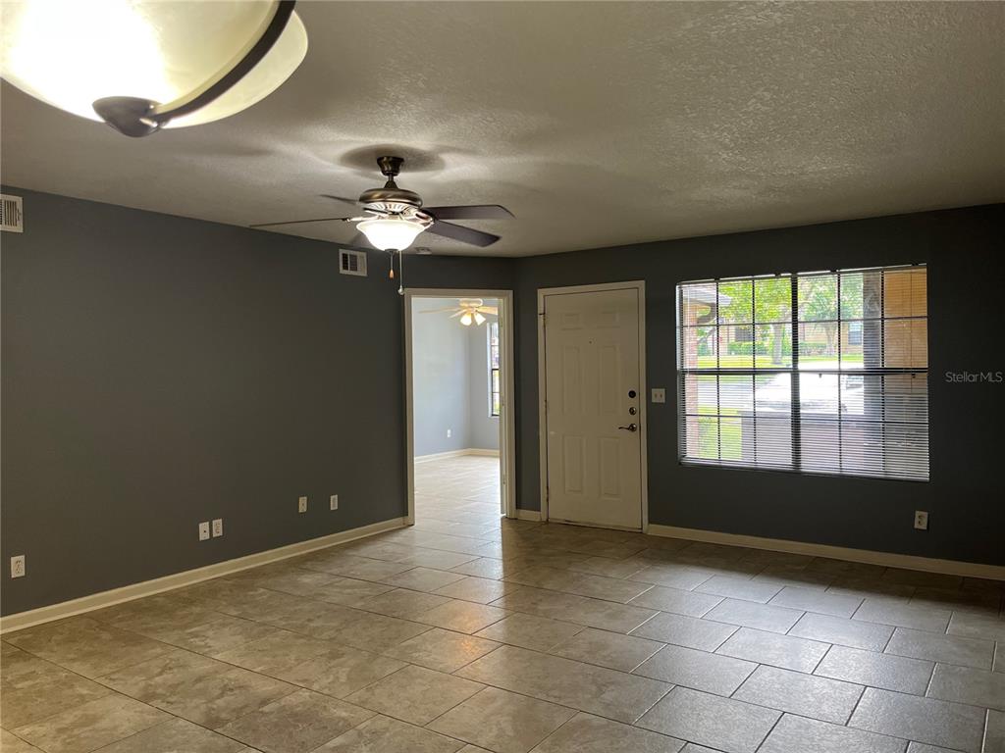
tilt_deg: -0.3
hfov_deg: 67.3
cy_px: 376
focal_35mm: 26
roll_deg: +1.3
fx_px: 755
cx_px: 502
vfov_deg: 53.1
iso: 80
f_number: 1.6
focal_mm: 5.1
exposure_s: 1/120
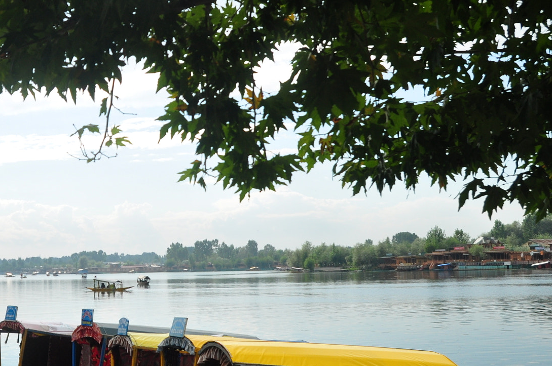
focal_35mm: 48
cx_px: 149
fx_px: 734
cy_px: 178
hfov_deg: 40.2
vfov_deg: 28.0
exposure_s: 1/1600
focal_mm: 17
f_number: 7.1
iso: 320
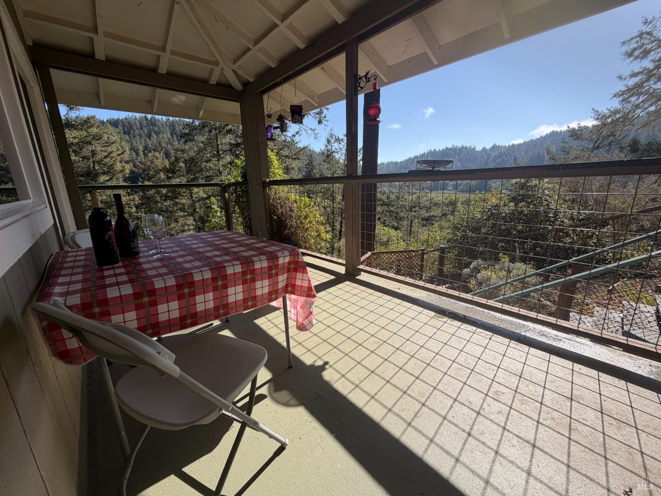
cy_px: 248
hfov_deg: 102.1
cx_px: 330
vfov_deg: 85.7
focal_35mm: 14
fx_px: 267
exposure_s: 1/770
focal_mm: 2.22
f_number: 2.2
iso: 32
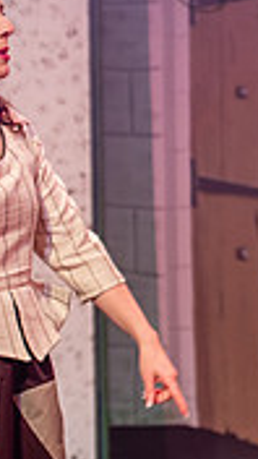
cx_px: 487
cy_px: 149
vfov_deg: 8.9
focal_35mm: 242
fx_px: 2943
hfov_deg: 4.9
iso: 1000
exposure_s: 1/250
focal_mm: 70
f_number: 2.8
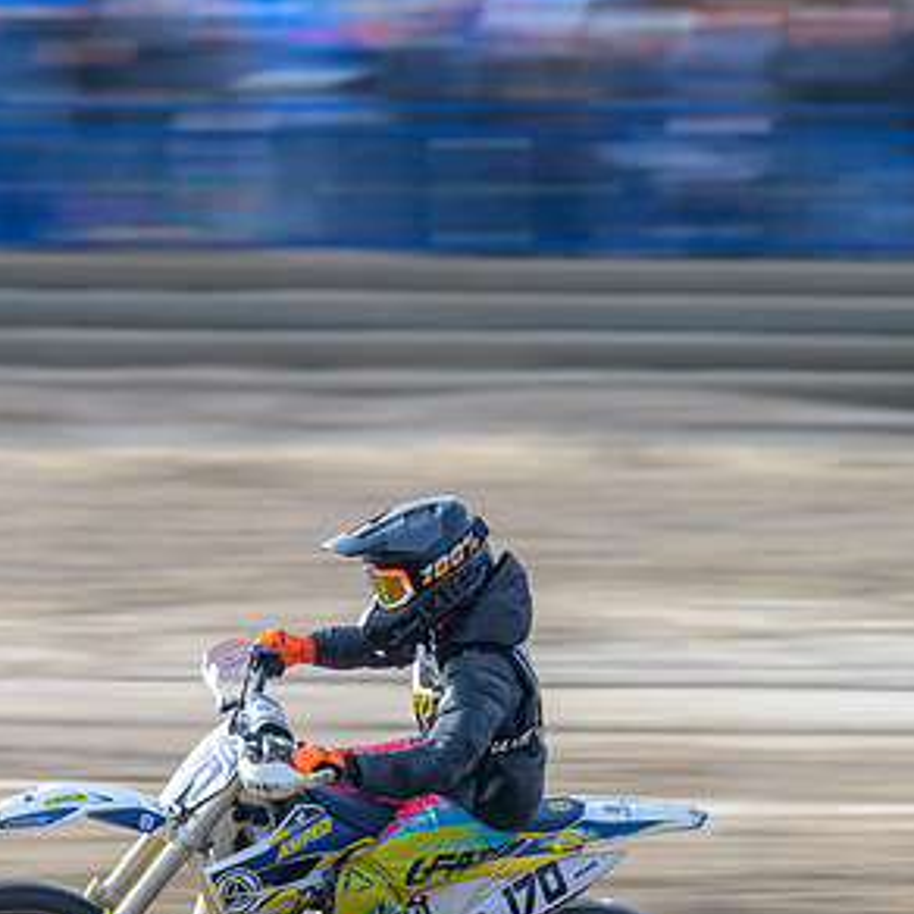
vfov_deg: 3.1
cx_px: 207
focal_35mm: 563
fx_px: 16818
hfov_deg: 3.1
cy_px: 618
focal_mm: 300
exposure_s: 1/80
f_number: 8
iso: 72
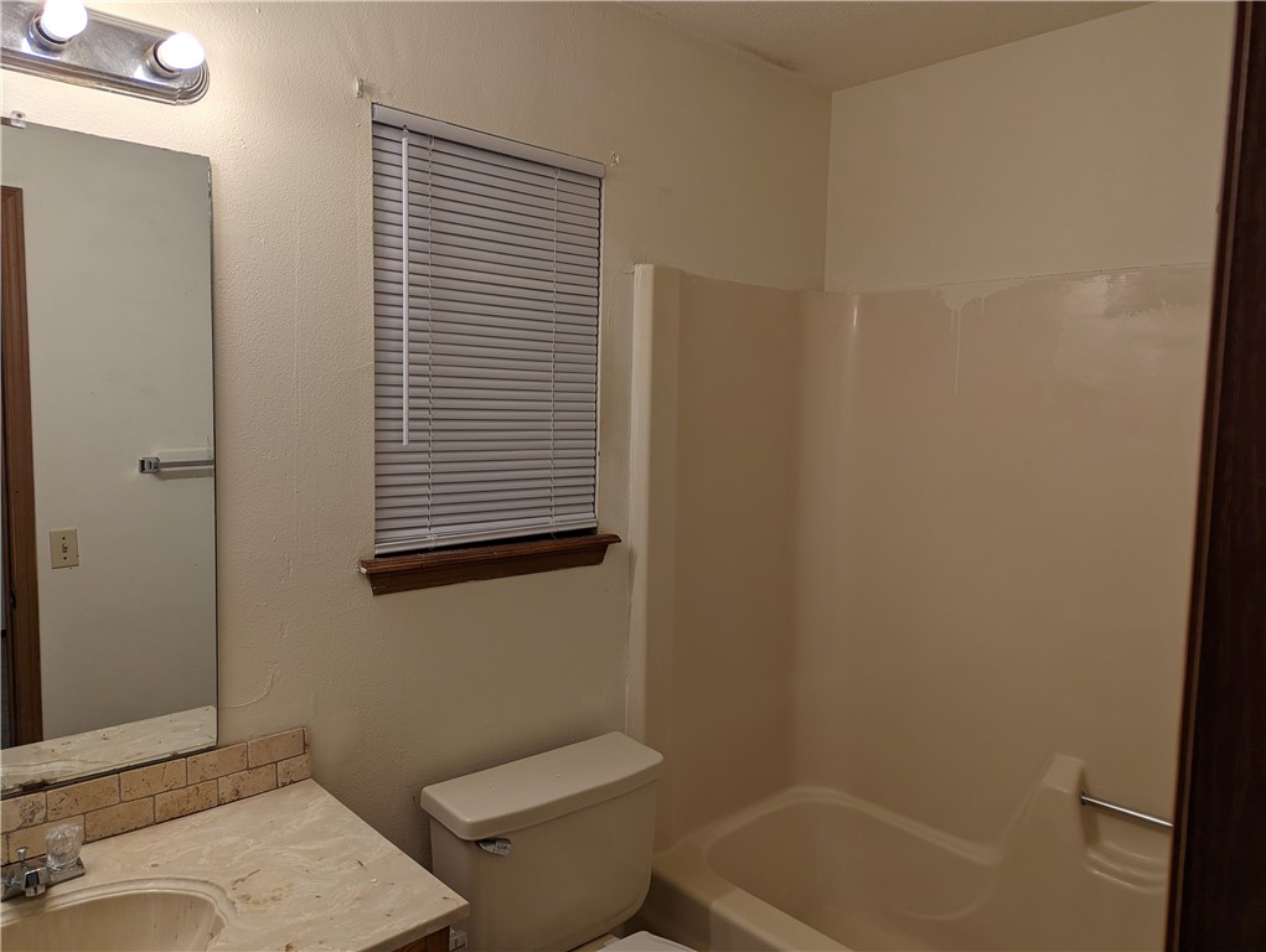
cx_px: 633
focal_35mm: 24
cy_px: 476
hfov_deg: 71.5
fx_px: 879
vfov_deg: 56.9
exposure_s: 1/127
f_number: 1.85
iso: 46
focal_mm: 6.81
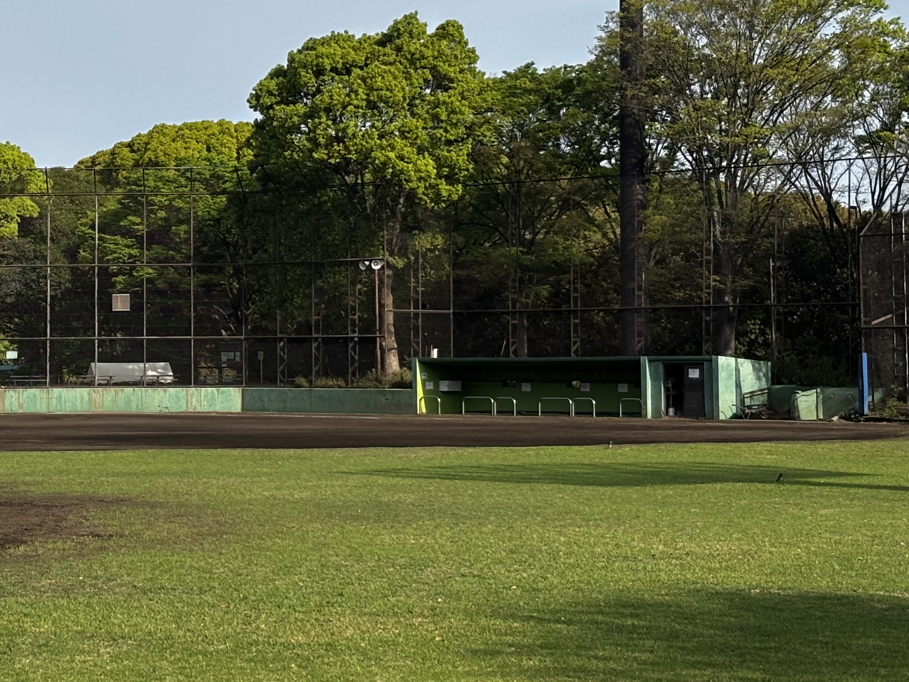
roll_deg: +0.0
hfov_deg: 19.2
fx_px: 2652
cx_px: 166
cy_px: 174
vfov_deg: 14.6
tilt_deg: +3.8
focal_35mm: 101
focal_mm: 5.96
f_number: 1.6
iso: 32
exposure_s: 1/2342
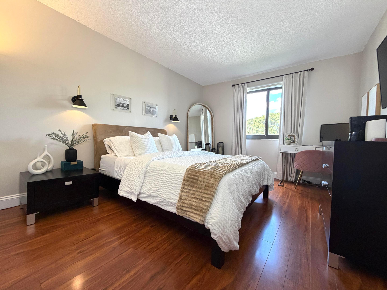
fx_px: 157
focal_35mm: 14
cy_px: 145
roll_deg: -1.1
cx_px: 194
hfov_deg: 102.1
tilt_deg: -2.5
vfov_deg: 85.7
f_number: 2.2
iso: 320
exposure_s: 1/84
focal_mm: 2.22
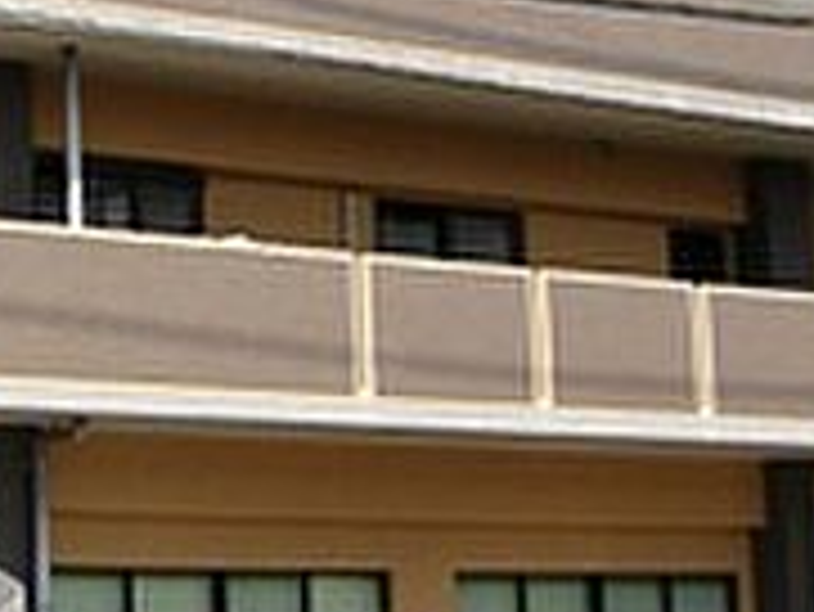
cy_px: 36
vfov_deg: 11.0
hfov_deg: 14.2
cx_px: -207
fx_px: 3153
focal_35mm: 134
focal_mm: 6.2
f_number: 4.3
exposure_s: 1/500
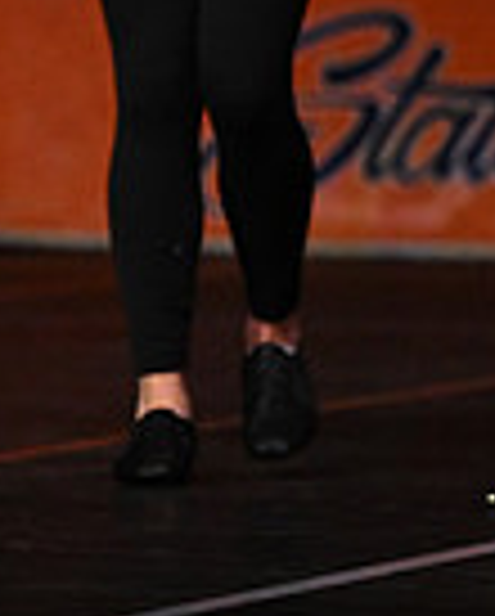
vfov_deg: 2.8
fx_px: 12462
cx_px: -783
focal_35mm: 682
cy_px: -198
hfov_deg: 2.3
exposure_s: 1/1000
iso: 4000
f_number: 2.8
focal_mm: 115
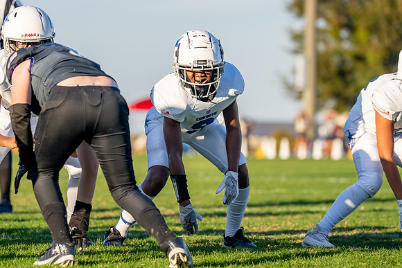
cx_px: 206
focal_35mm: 231
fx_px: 2577
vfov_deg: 6.0
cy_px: 124
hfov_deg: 8.9
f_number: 2.8
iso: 200
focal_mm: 141
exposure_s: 1/2500
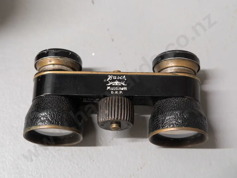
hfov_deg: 30.3
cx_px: 118
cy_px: 89
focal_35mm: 64
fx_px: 438
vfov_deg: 22.9
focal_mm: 32
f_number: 5.6
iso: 3200
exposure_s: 1/50
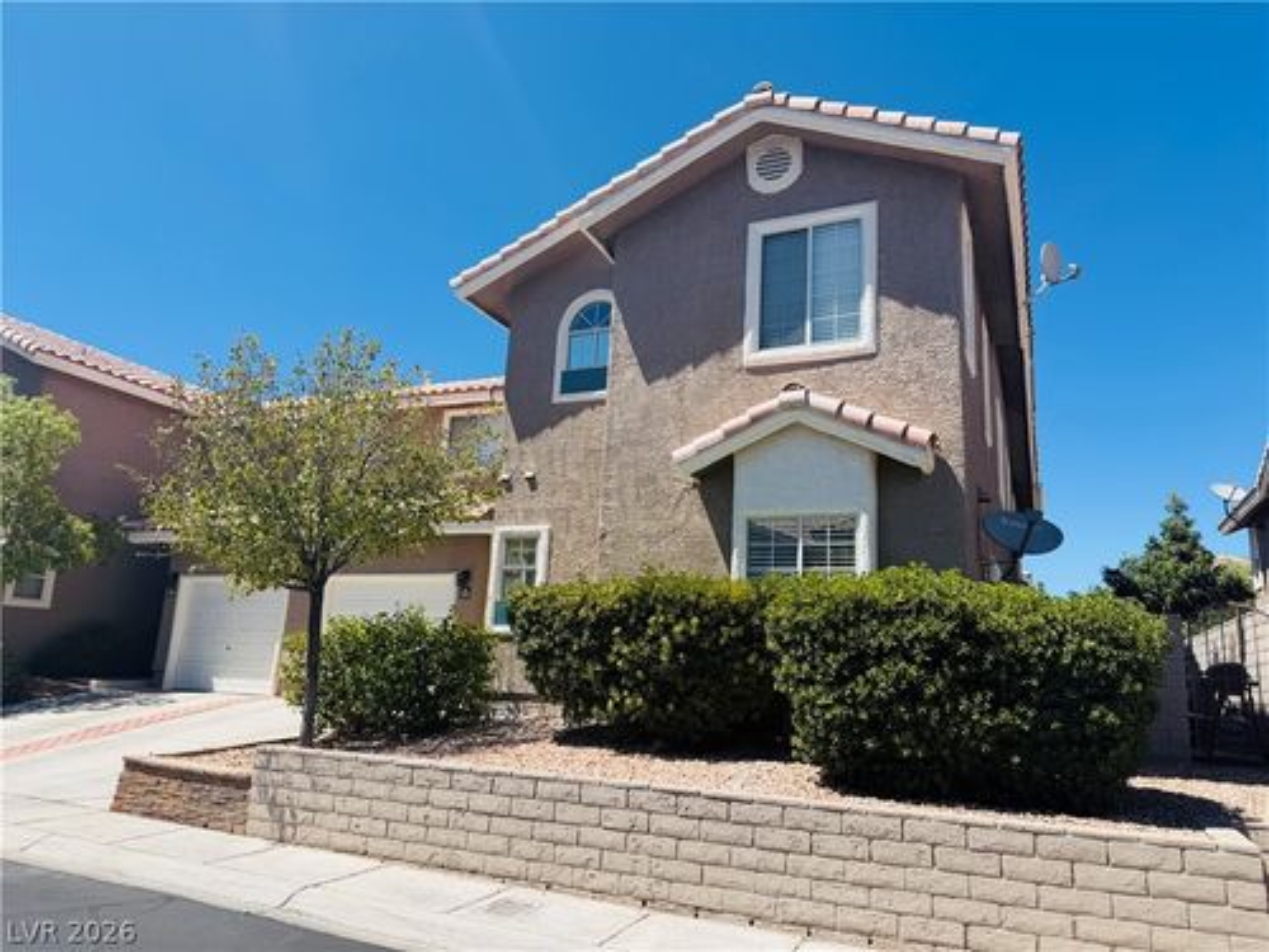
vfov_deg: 56.8
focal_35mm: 24
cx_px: 634
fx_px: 880
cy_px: 476
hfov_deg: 71.6
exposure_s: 1/4405
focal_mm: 6.76
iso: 80
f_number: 1.78
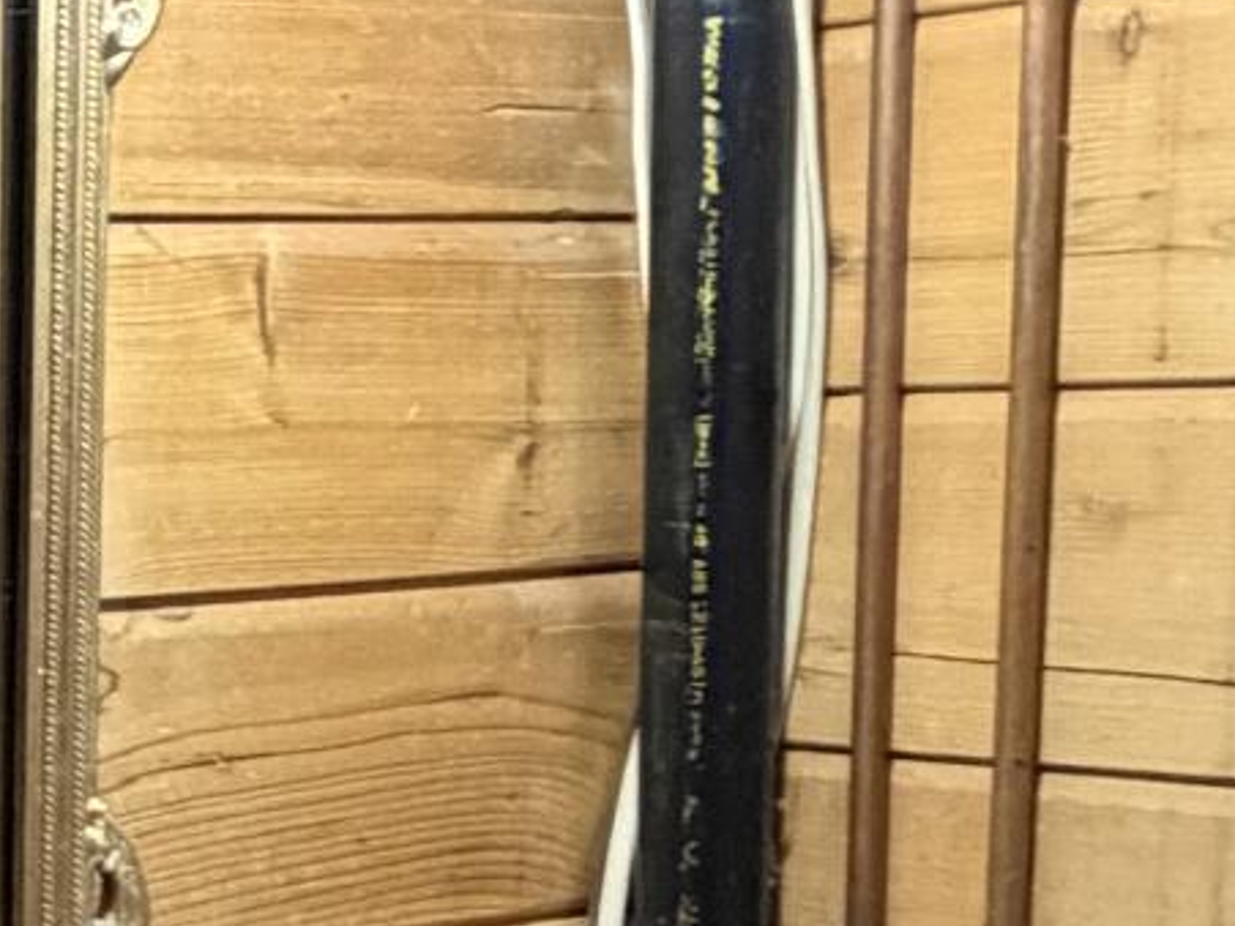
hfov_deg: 16.9
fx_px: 3318
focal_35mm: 93
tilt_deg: -6.0
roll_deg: +2.2
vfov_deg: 15.8
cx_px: -1066
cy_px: 765
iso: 800
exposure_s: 1/60
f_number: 2.2
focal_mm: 2.22
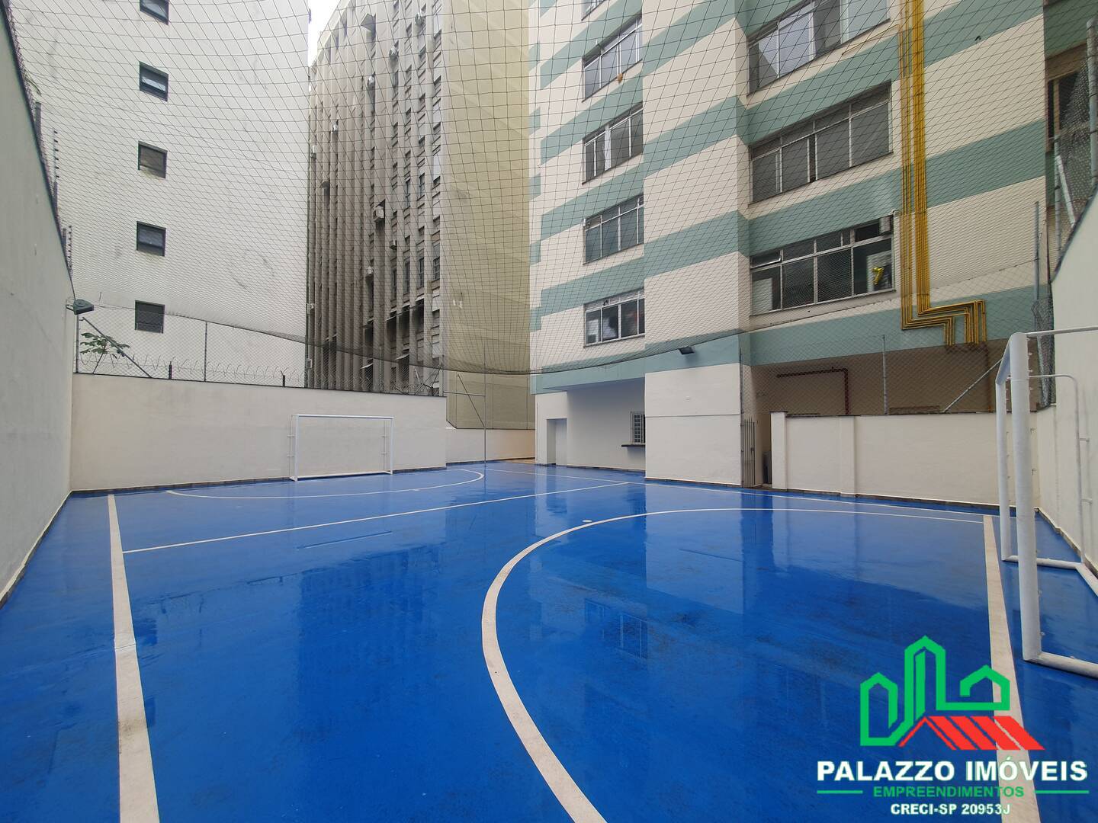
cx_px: 549
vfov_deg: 89.9
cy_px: 412
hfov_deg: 106.2
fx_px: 412
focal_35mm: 13
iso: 50
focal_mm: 1.8
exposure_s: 1/210
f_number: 2.2
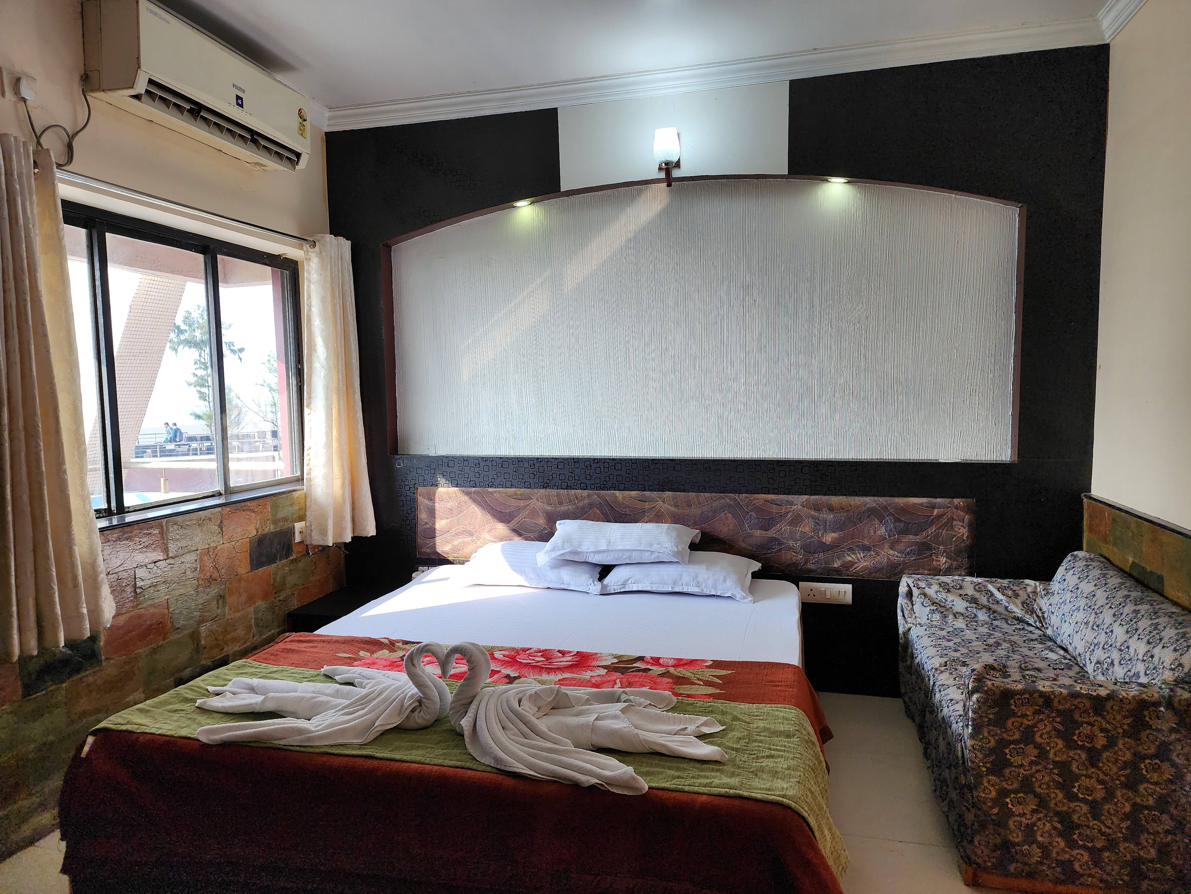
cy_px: 447
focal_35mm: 23
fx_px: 791
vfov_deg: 58.9
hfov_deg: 73.9
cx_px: 596
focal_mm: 6.4
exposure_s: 1/100
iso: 50
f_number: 1.8
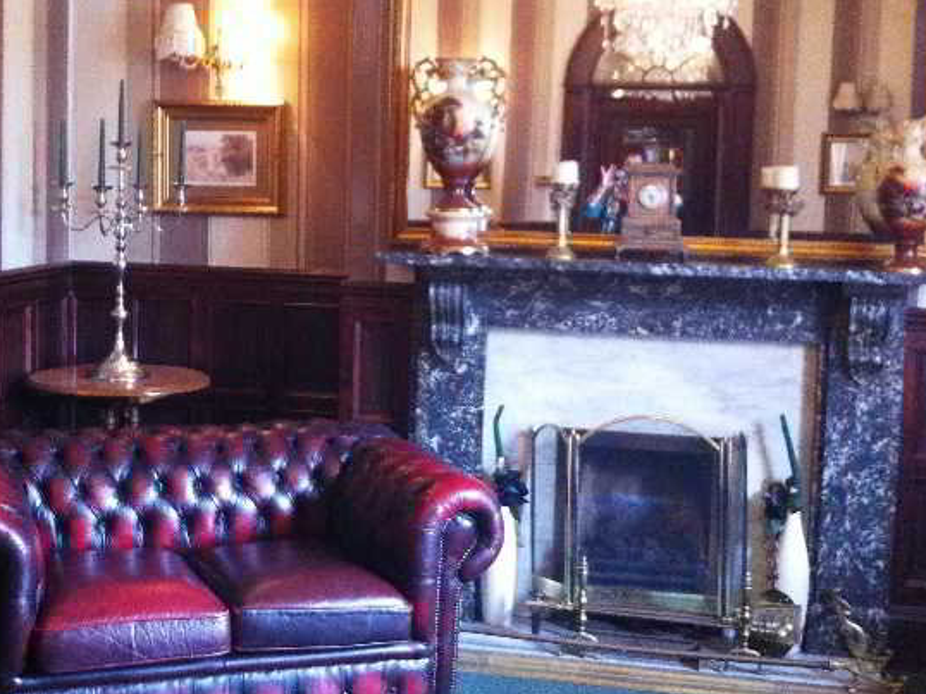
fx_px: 1390
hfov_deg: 36.5
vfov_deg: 27.9
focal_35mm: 52
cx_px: 325
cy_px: 277
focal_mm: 3.85
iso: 320
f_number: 2.8
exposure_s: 1/15
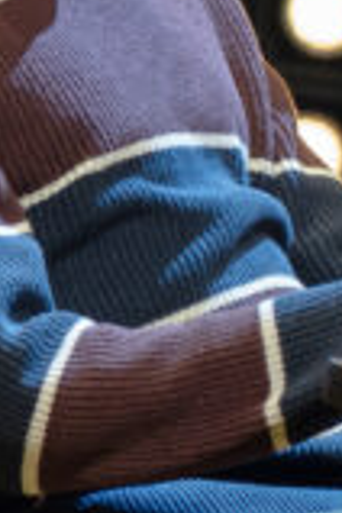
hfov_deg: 2.7
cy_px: 121
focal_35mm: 503
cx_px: 1107
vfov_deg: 4.1
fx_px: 7167
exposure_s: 1/200
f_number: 4.5
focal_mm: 78
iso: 2500
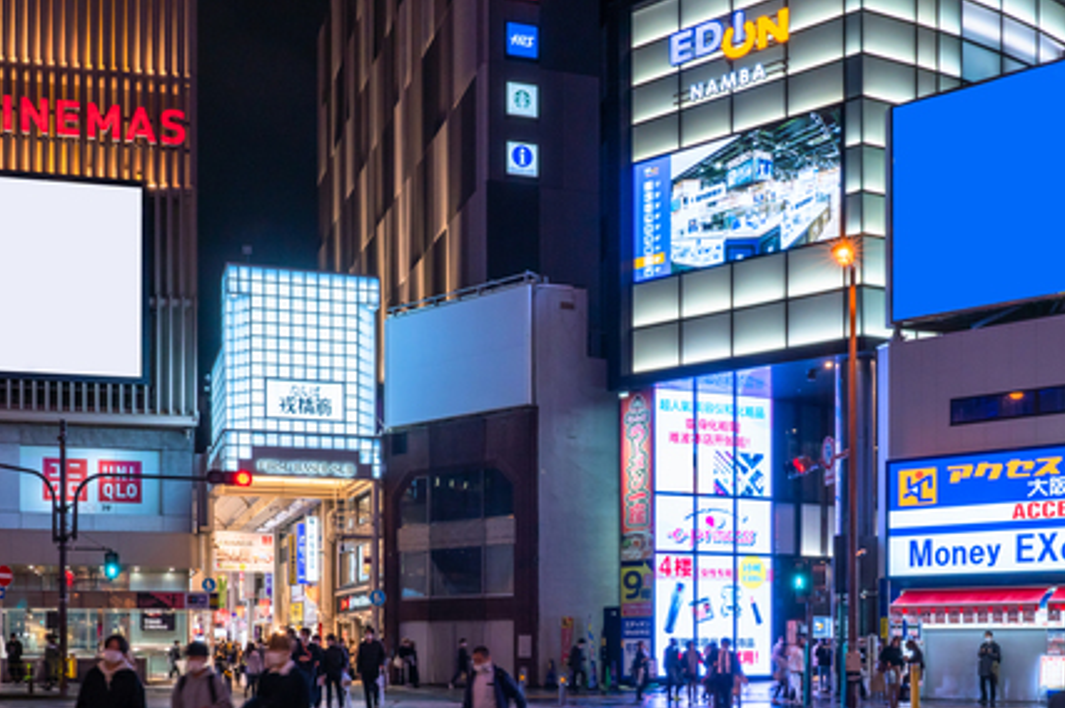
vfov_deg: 36.1
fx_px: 1064
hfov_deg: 53.2
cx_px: 551
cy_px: 514
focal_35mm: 36
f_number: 13
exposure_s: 1/10
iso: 640
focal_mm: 24
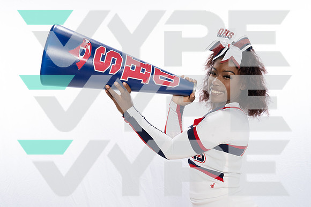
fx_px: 415
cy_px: 104
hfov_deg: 41.1
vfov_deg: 28.1
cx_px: 156
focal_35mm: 48
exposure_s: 1/250
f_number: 11
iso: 1250
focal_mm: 48
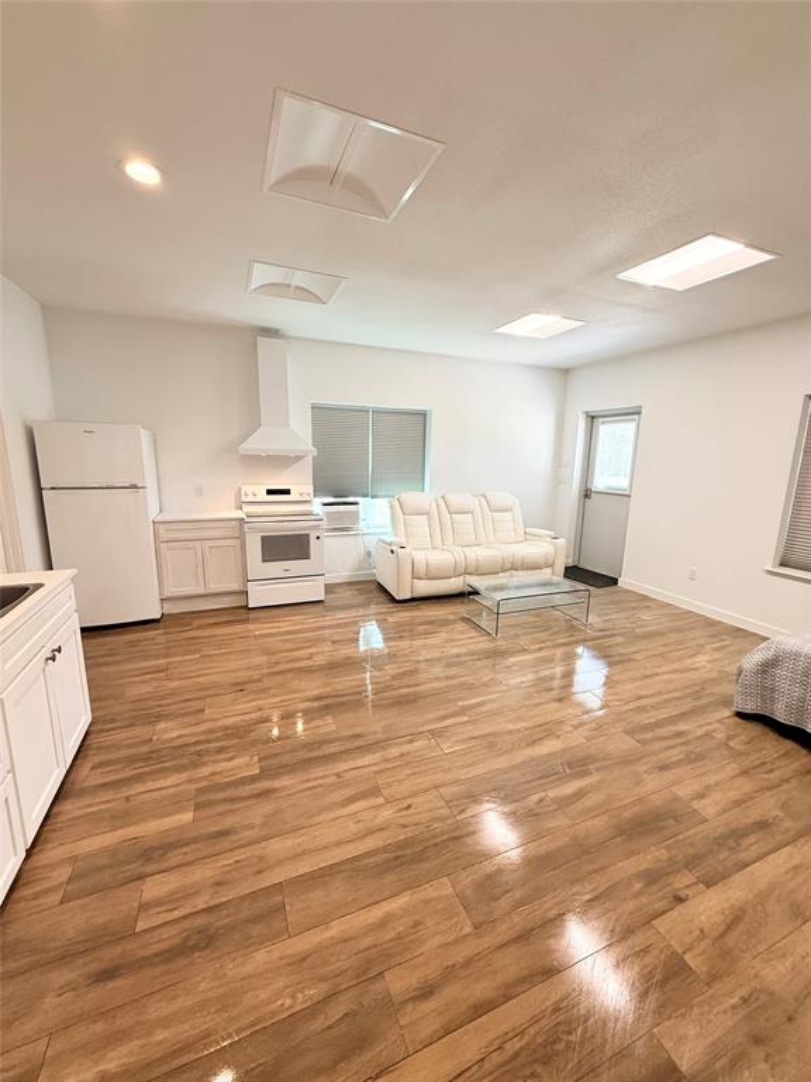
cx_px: 406
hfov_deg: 85.7
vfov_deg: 102.1
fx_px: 437
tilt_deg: -9.9
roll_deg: -0.3
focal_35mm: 14
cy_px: 541
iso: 160
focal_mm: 2.22
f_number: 2.2
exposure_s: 1/120
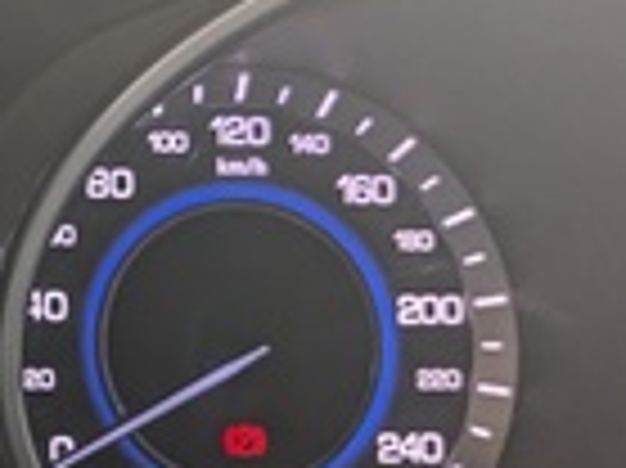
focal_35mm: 89
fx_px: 1608
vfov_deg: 16.6
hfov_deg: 19.4
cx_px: -299
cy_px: 218
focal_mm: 4.38
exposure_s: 1/49.9
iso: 57
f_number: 1.73
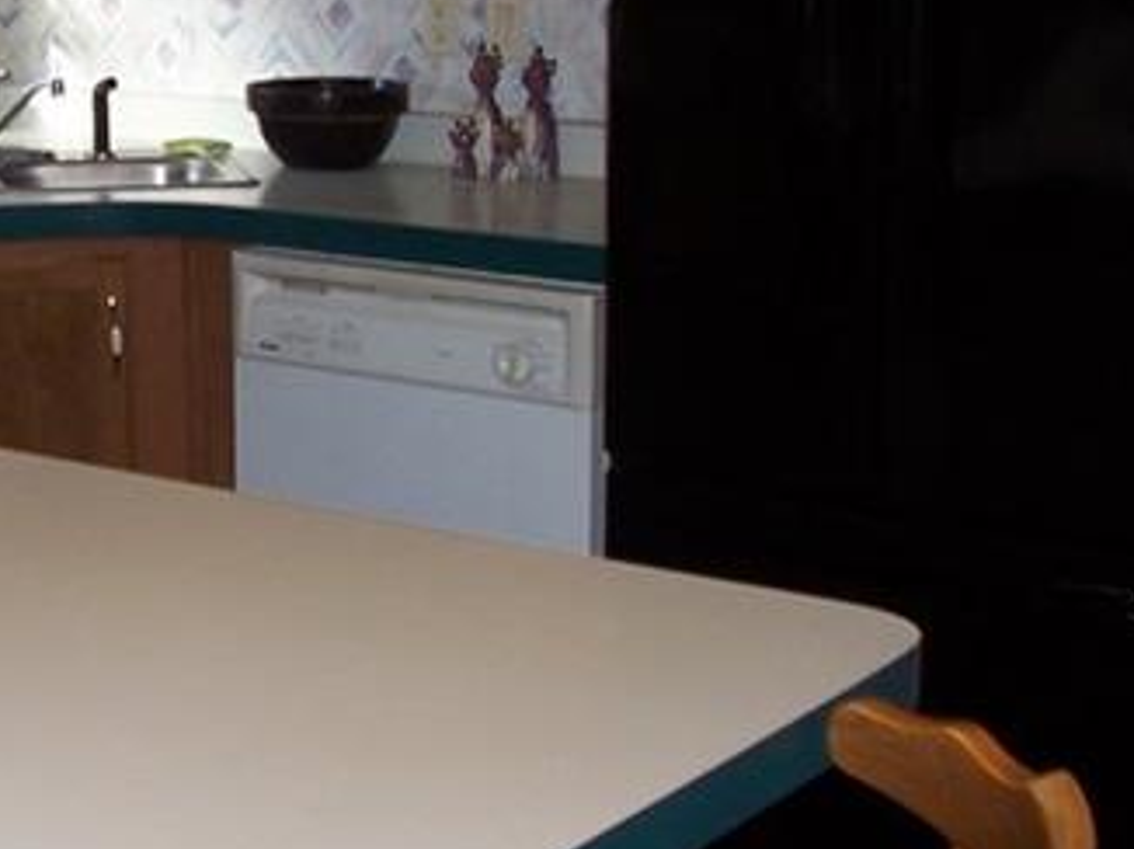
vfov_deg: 17.1
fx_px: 2815
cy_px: 237
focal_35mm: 86
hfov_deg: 21.9
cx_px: -14
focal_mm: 6
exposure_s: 1/60
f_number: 2.8
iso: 80
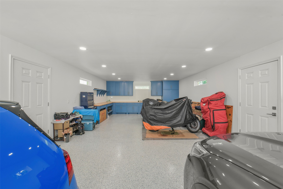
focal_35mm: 14
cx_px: 142
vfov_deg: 81.2
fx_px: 110
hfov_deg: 104.2
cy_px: 94
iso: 500
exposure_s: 1/15
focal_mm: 14
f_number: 10
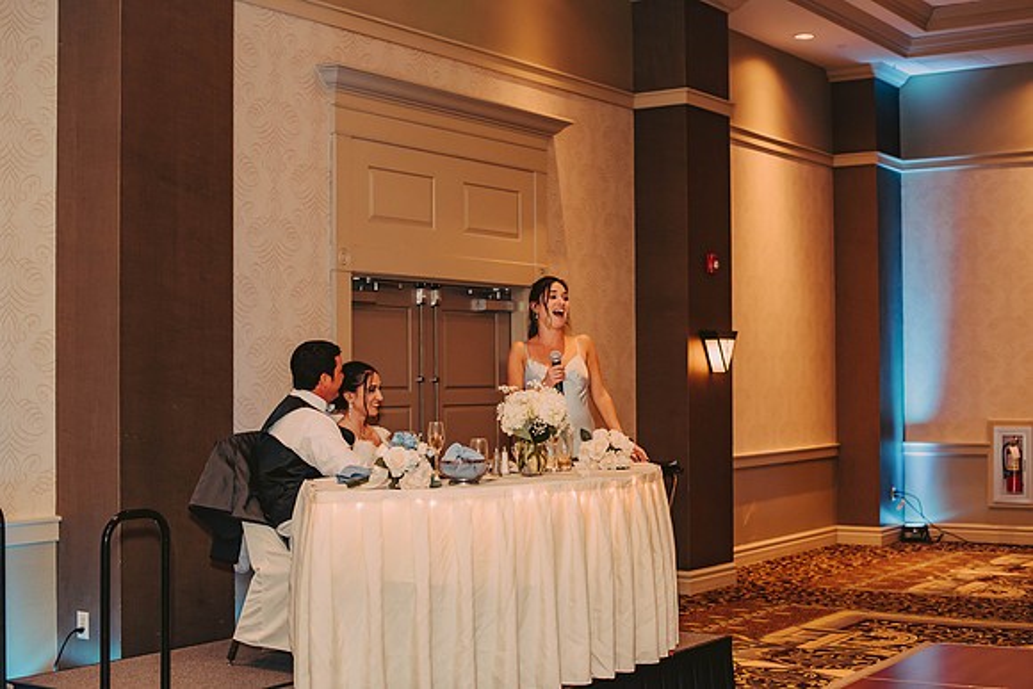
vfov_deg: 25.9
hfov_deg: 38.0
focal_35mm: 52
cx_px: 516
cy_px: 345
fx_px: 1499
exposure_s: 1/125
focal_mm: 50
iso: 800
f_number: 2.5
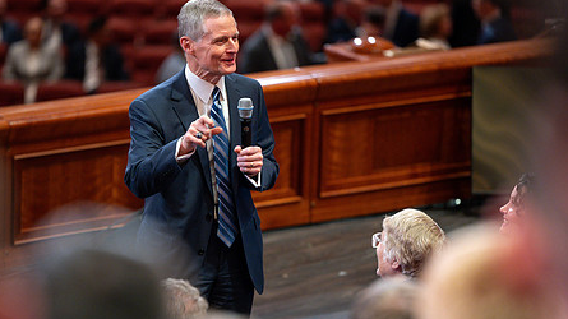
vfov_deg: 4.4
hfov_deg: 7.9
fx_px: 4110
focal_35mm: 273
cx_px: 241
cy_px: 184
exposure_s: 1/200
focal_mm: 200
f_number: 2.8
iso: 1600
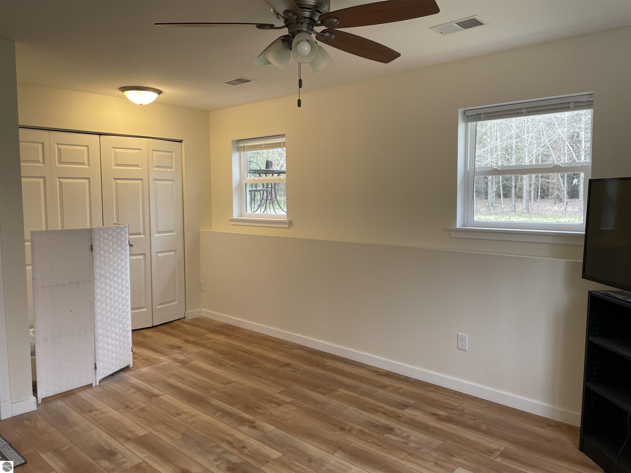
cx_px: 316
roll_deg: +0.5
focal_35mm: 26
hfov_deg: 67.3
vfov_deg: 53.1
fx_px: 474
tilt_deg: -3.8
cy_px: 236
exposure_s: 1/121
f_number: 1.6
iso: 125
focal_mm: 4.2
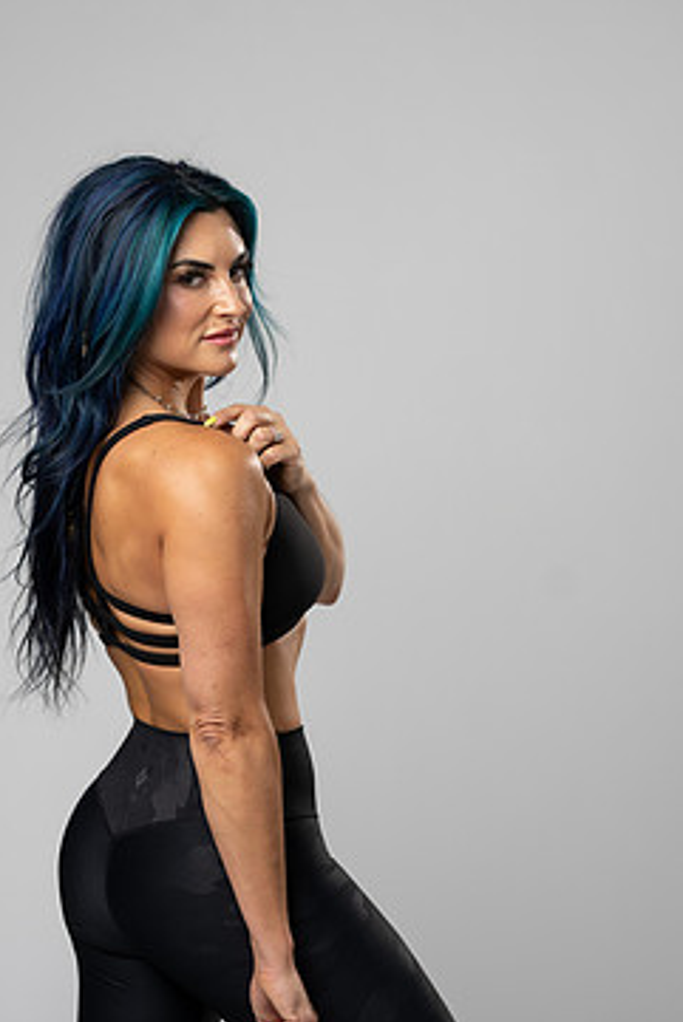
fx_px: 3013
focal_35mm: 106
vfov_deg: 19.3
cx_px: 261
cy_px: 515
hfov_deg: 12.9
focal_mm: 85
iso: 200
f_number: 3.2
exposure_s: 1/160
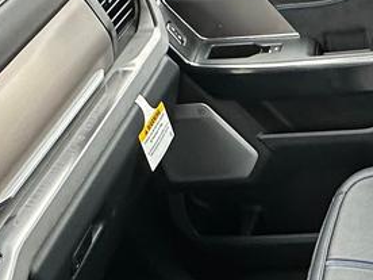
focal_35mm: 65
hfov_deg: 28.0
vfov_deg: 22.3
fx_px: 700
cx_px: 374
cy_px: 216
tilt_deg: -40.3
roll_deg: +10.9
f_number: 2.2
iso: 640
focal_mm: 2.22
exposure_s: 1/50
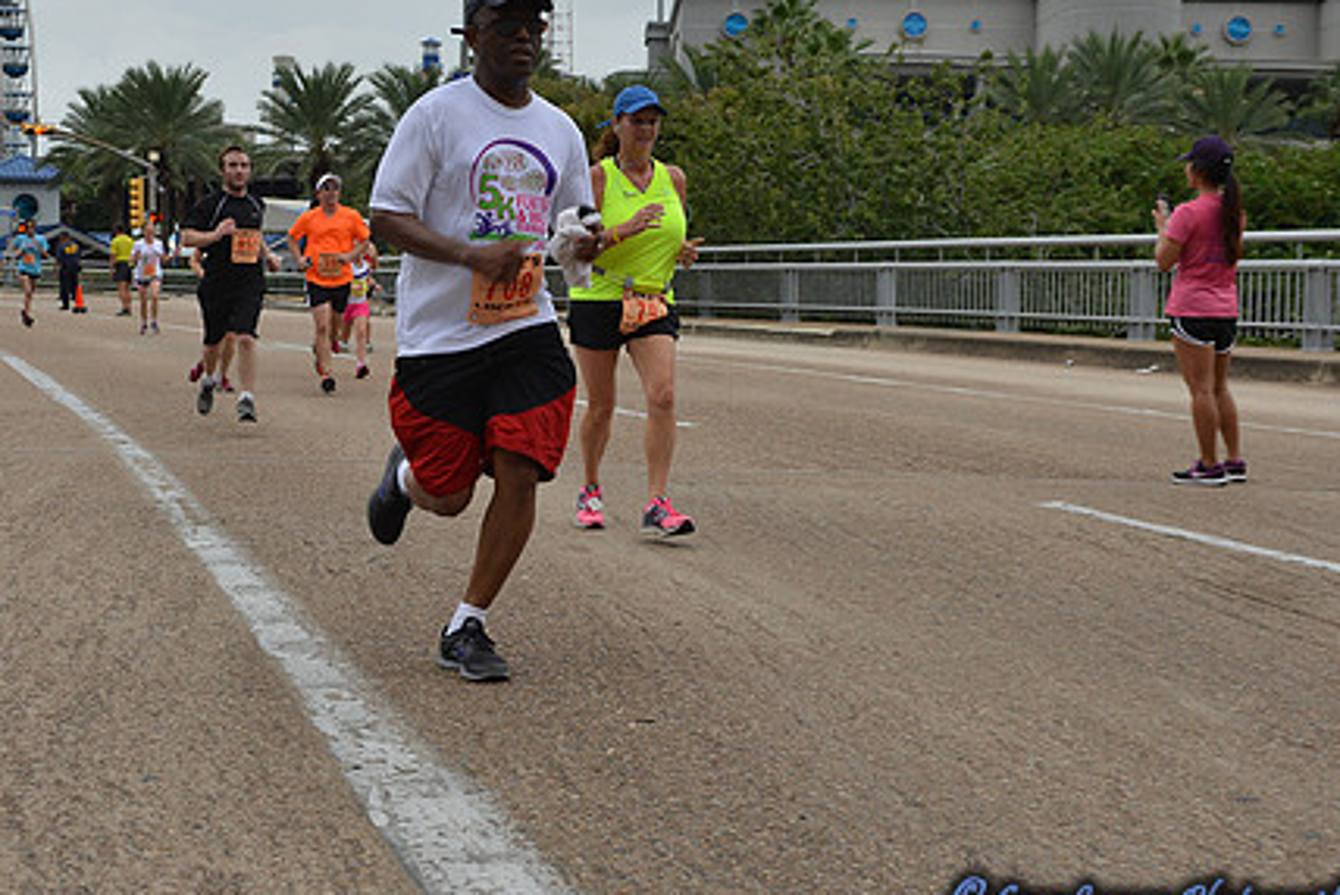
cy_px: 336
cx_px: 482
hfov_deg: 45.9
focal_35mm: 42
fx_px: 1564
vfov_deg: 31.8
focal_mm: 31
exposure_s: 1/160
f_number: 5.6
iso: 100
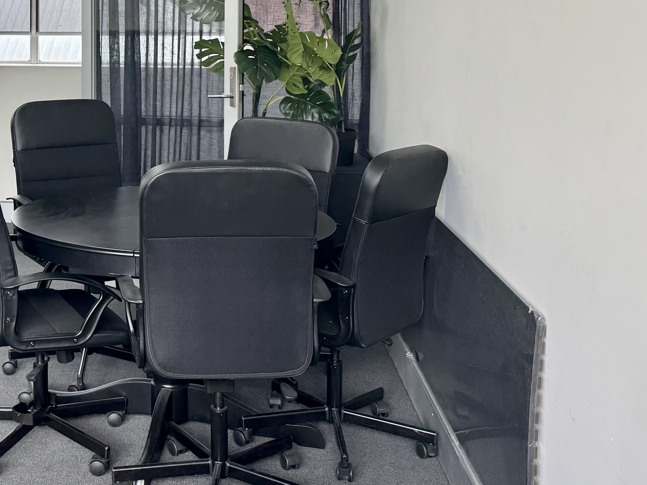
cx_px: 58
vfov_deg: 28.0
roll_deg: +0.7
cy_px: 45
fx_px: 934
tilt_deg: -1.9
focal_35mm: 50
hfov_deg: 35.8
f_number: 1.78
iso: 125
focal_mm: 6.76
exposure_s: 1/100
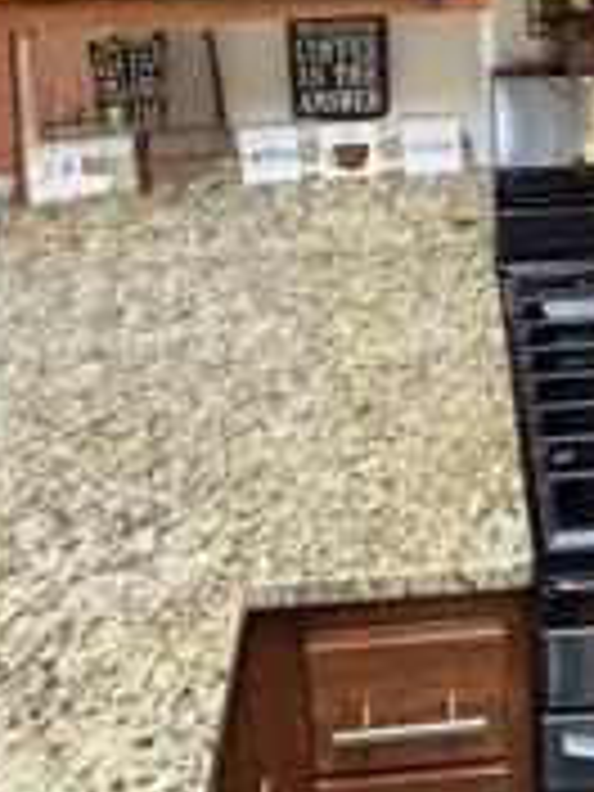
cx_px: 513
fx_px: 1167
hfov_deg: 27.7
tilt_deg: -13.5
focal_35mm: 51
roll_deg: +1.2
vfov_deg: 34.2
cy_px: 4
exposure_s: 1/60
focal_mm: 2.22
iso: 640
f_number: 2.2
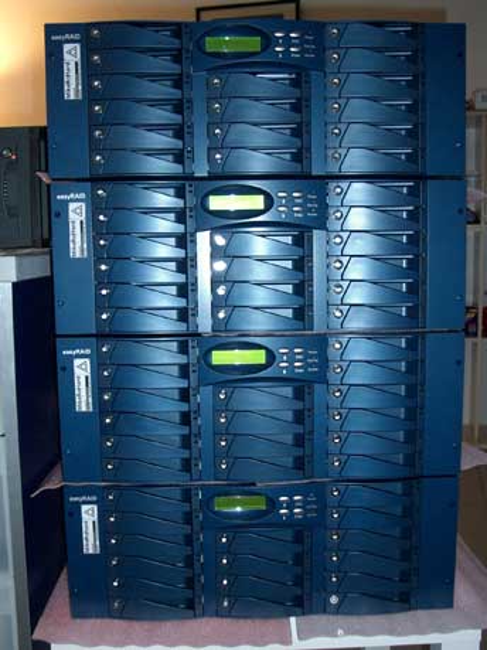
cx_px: 244
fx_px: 769
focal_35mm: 41
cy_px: 325
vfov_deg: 45.8
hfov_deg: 35.1
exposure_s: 1/40
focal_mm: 6.8
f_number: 2.8
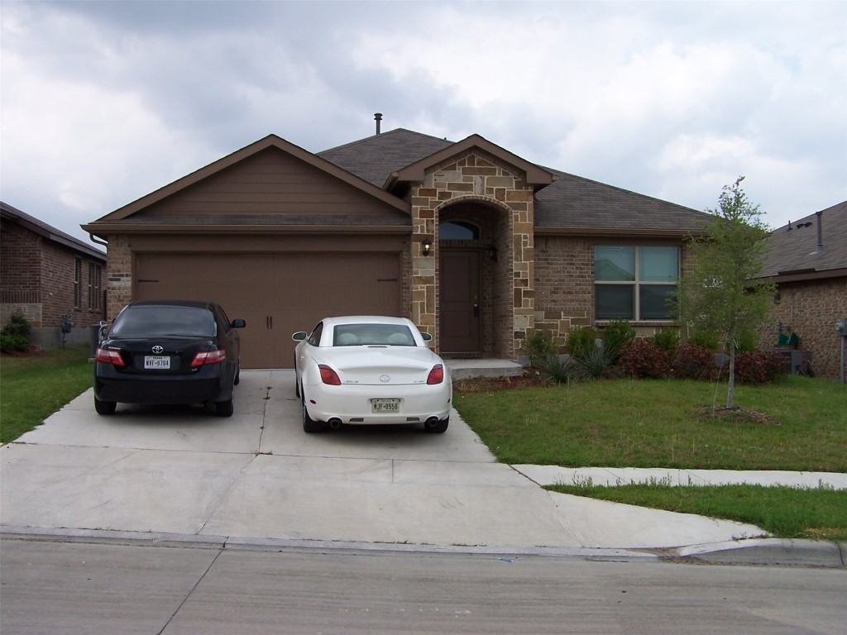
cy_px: 318
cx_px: 424
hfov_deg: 49.0
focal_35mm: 38
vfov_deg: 37.7
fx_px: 930
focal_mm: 6.3
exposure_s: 1/750
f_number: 4
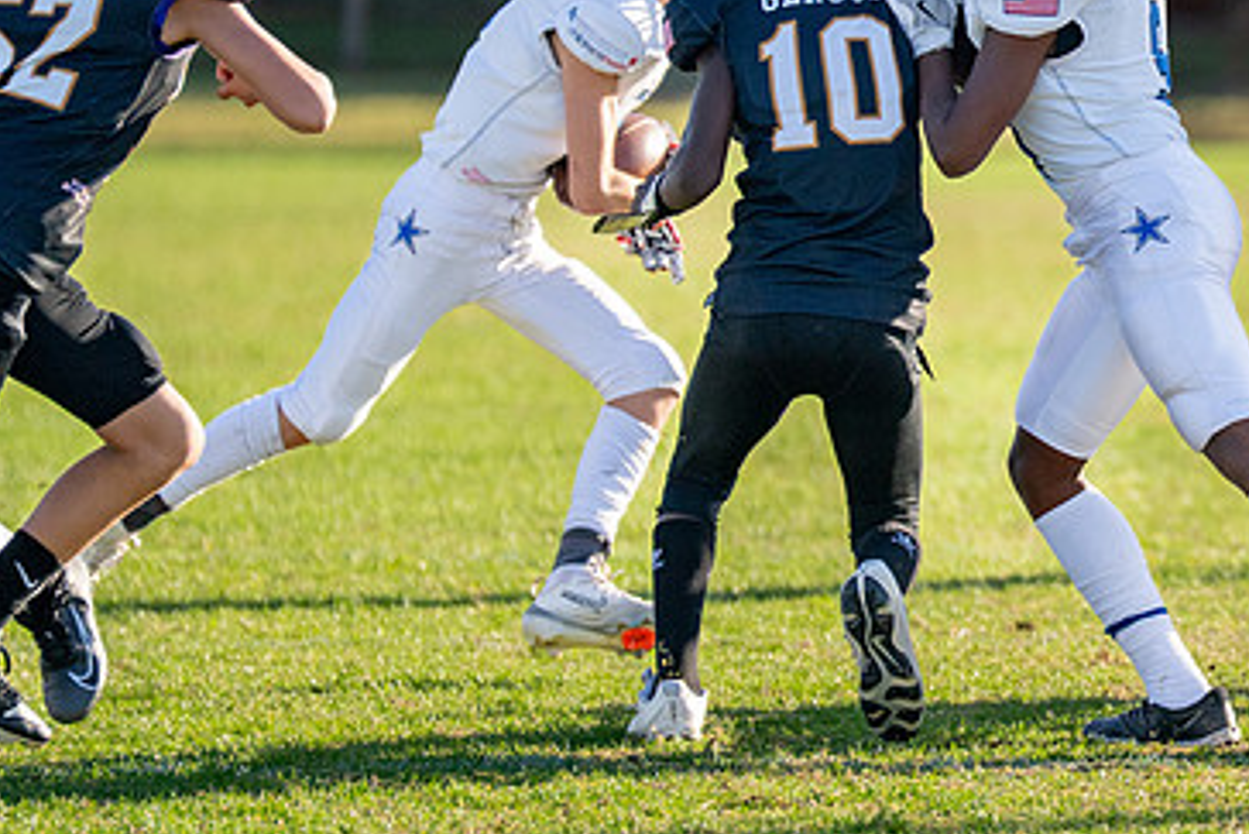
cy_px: 183
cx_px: 1388
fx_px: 19262
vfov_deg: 2.5
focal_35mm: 555
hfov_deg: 3.7
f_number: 2.8
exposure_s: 1/4000
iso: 400
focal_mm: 200
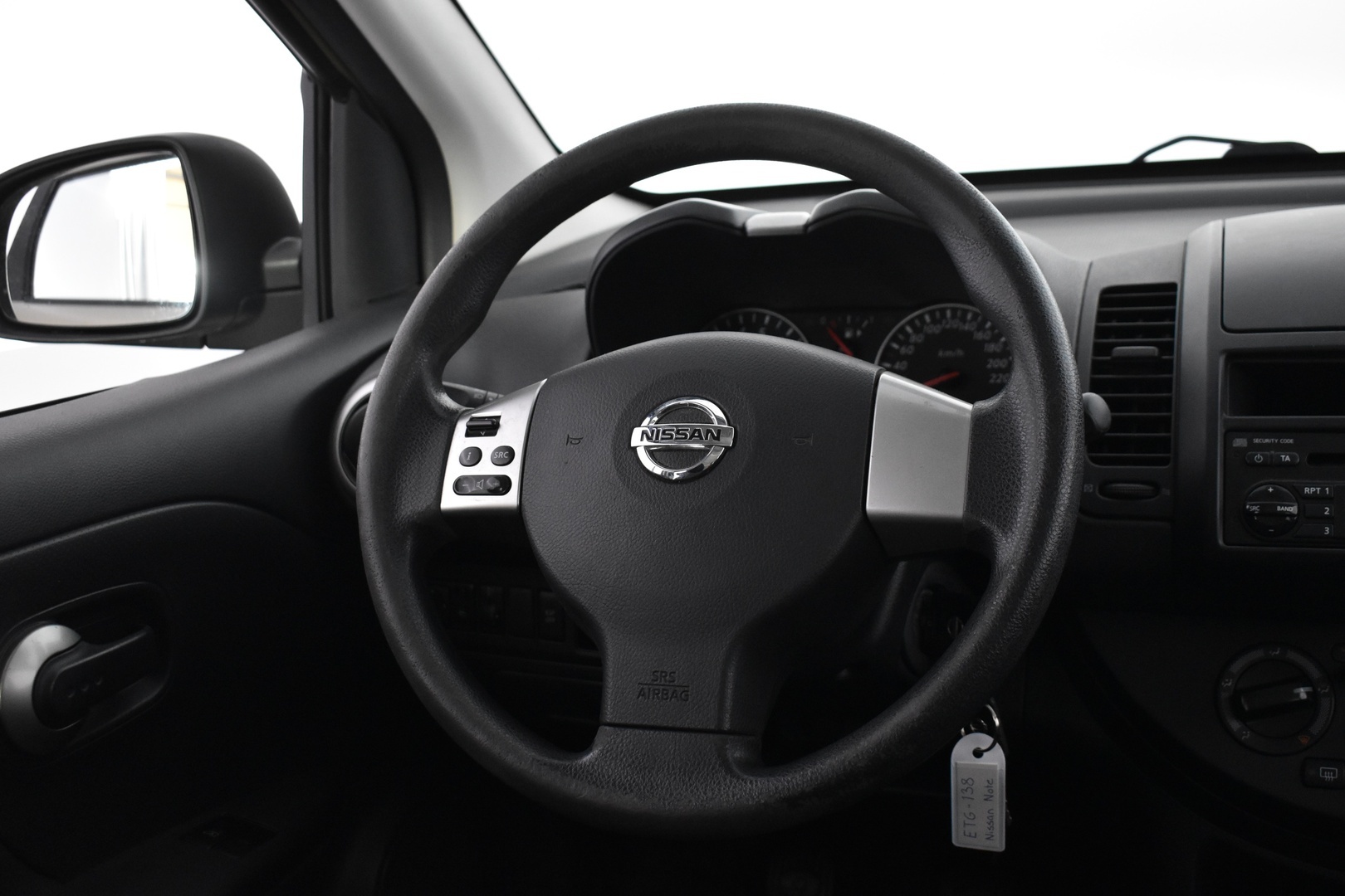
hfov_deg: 49.6
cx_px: 672
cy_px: 448
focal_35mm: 39
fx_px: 1457
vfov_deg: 34.2
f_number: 4
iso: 2200
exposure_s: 1/40
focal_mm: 26
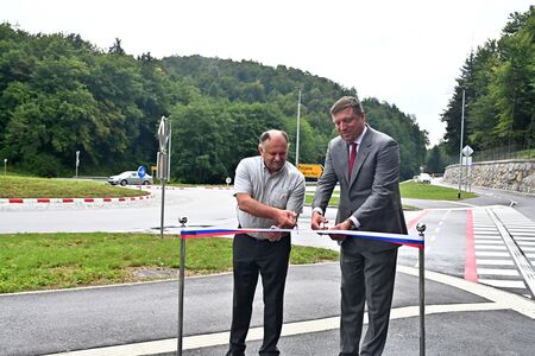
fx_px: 520
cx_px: 268
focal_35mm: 35
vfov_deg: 37.9
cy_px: 178
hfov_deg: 54.4
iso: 1600
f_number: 6.3
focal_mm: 35
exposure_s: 1/4000
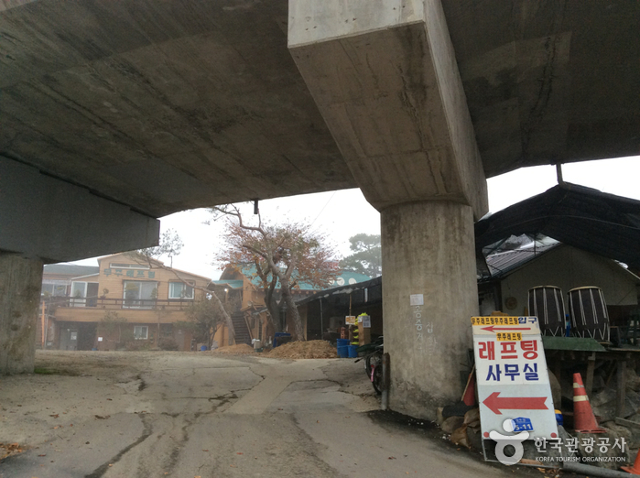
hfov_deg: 55.4
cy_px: 239
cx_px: 320
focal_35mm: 33
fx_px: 609
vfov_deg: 42.8
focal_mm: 3.3
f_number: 2.4
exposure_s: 1/120
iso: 64
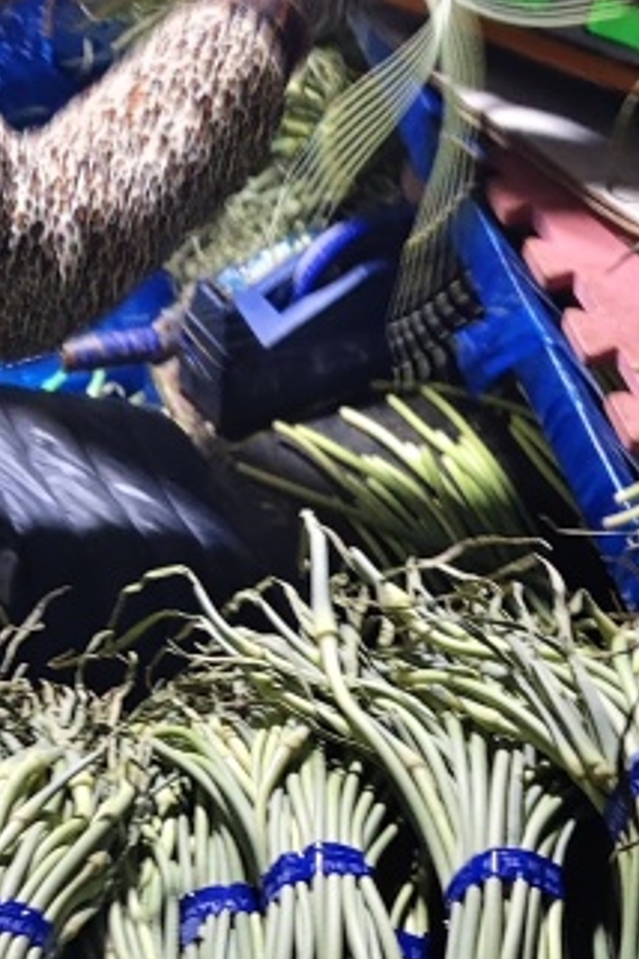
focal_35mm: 83
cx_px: 57
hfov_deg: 16.2
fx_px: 2210
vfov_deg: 23.4
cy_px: 963
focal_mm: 5.56
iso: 2199
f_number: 1.88
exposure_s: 1/14.3
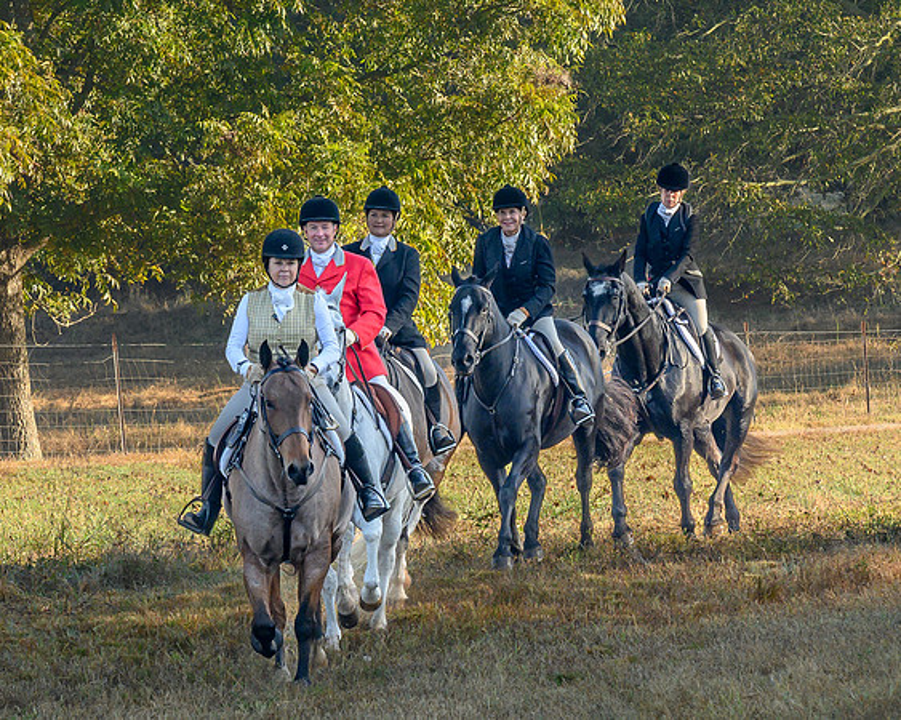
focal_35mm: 382
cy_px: 362
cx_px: 376
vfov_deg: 4.1
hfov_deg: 5.1
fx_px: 10178
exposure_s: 1/320
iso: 640
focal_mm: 130
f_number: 8
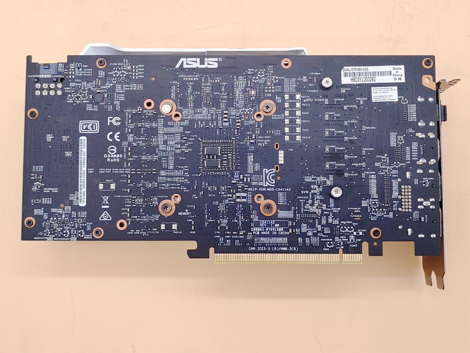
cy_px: 176
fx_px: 557
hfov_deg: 45.8
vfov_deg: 35.1
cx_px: 235
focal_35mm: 41
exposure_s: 1/100
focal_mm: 4.36
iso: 50
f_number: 1.8
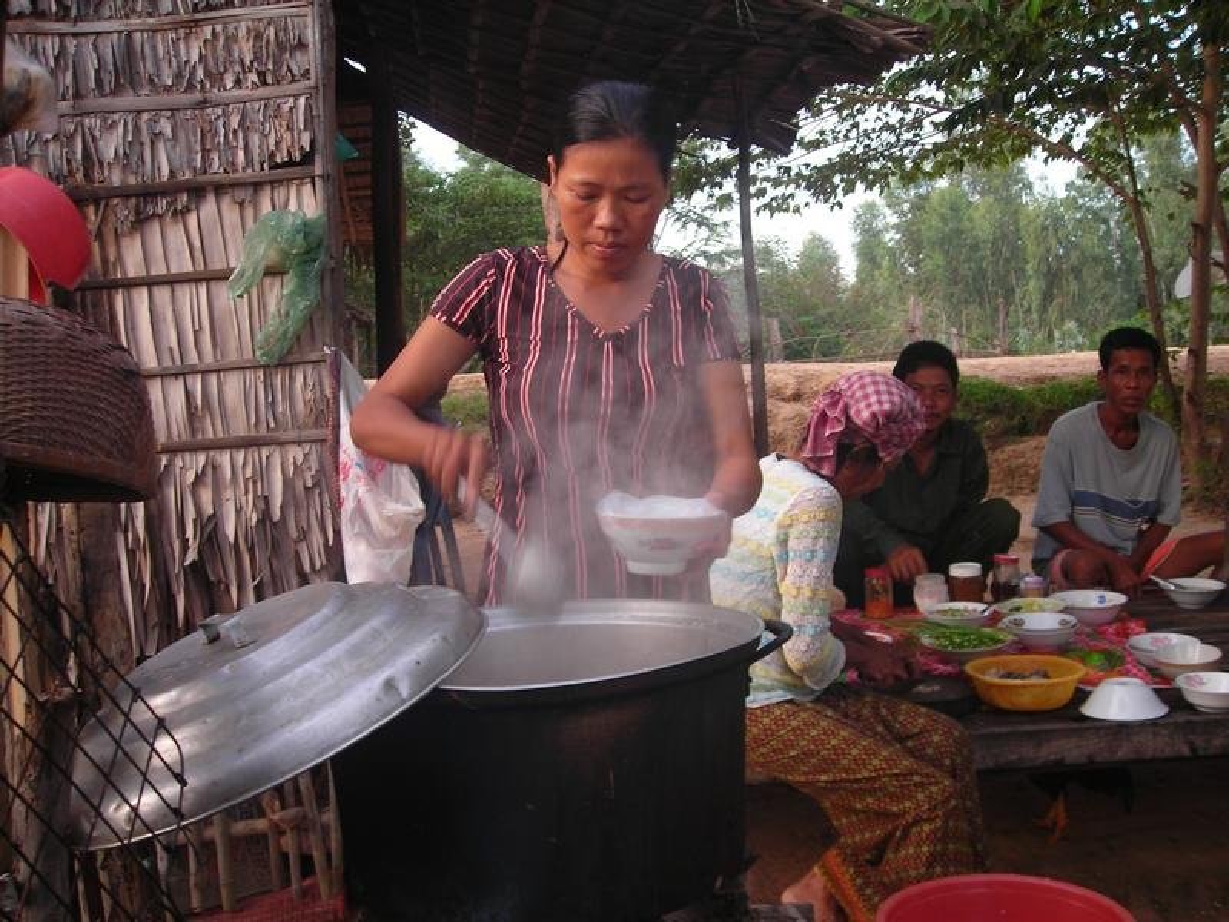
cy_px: 461
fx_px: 1349
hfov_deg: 49.0
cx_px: 614
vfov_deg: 37.7
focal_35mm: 38
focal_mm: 6.3
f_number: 3.2
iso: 50
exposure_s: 1/39.6
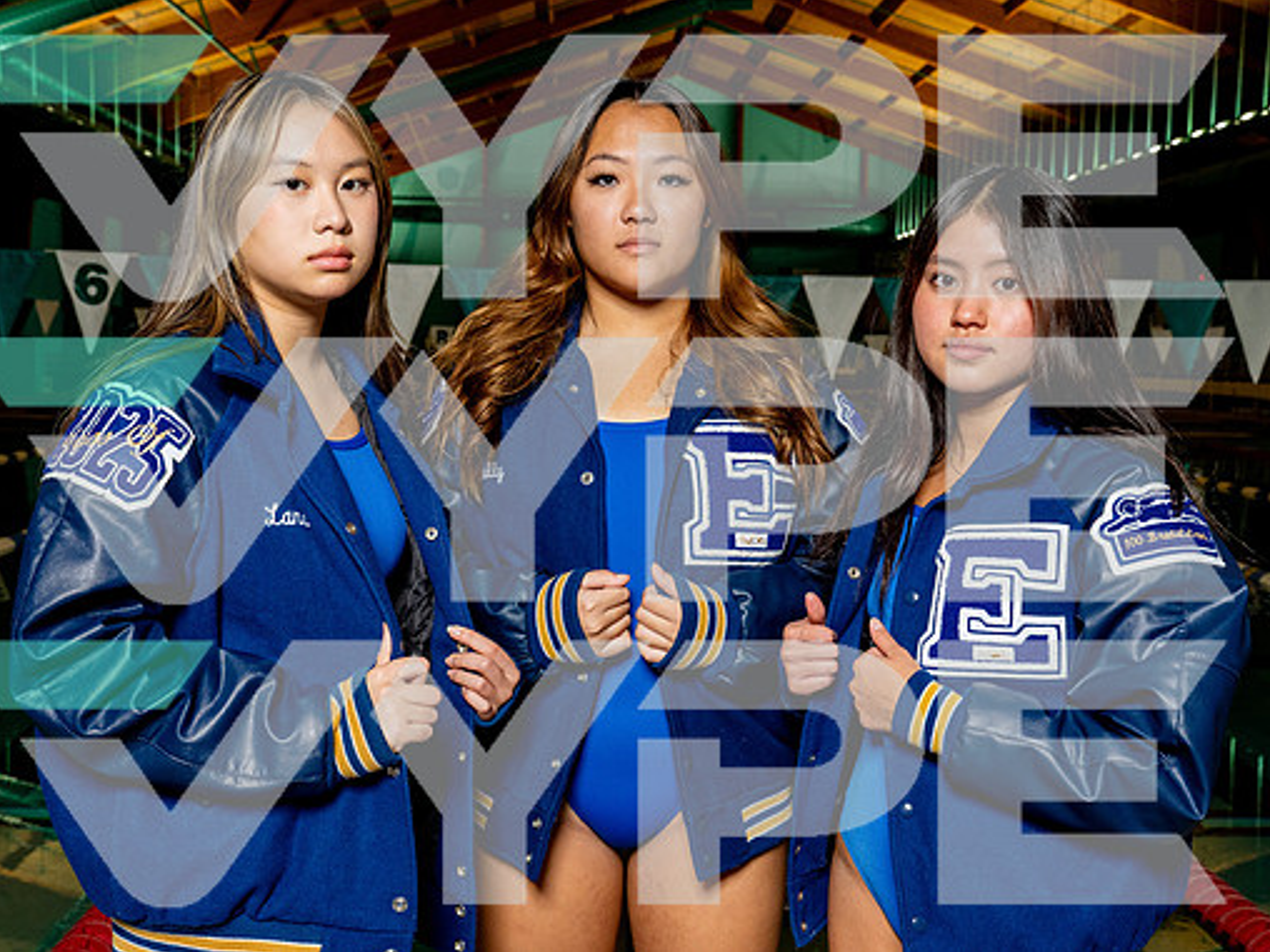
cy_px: 471
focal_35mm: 45
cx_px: 598
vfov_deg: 32.2
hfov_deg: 42.1
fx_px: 1651
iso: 1600
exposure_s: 1/250
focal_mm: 41
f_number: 8
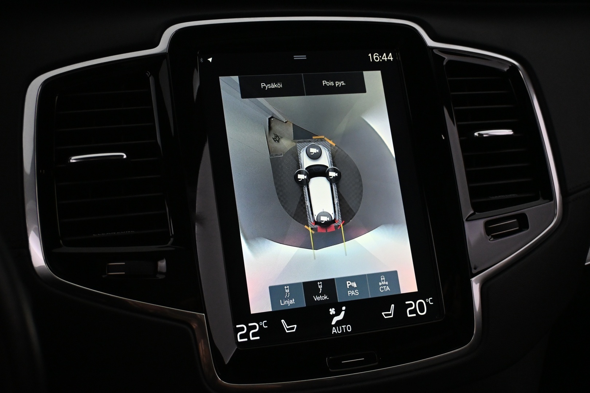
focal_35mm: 47
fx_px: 774
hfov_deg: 41.7
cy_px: 196
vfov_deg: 28.5
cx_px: 295
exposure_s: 1/125
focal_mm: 31.5
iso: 3200
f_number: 5
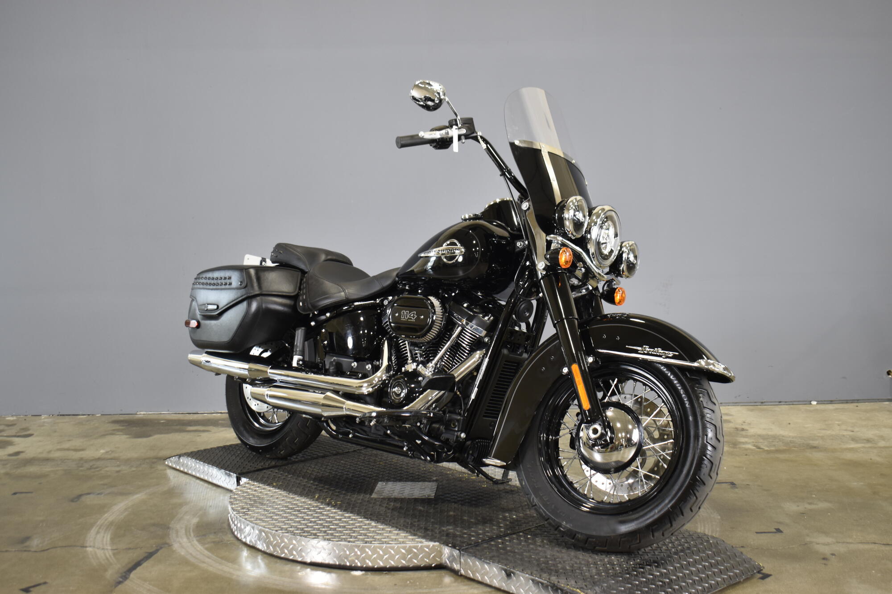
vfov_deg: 31.9
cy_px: 297
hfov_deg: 46.4
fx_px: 1041
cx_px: 446
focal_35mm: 42
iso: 400
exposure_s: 1/15
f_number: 4.2
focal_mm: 28
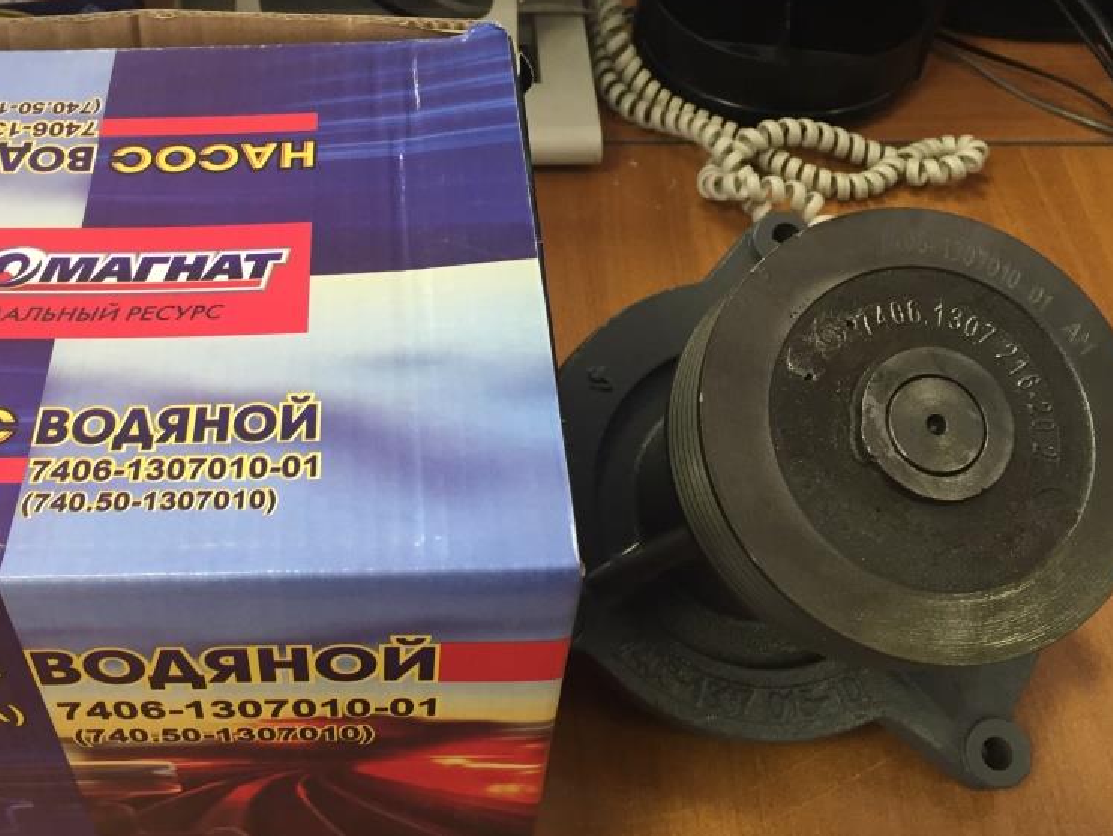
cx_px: 358
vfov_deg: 36.0
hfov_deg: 46.0
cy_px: 414
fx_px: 1287
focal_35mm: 40
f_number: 2.2
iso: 50
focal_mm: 4.15
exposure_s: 1/33
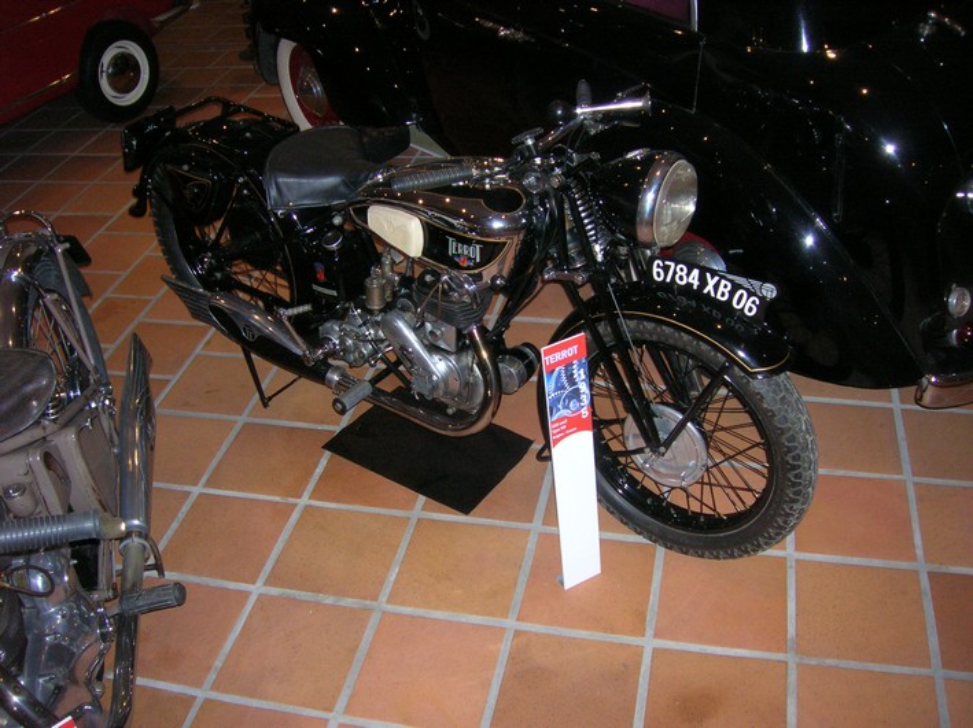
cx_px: 486
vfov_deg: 41.8
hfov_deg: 54.0
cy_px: 364
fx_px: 955
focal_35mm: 34
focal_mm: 5.7
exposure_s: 1/60.1
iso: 182
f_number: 2.9
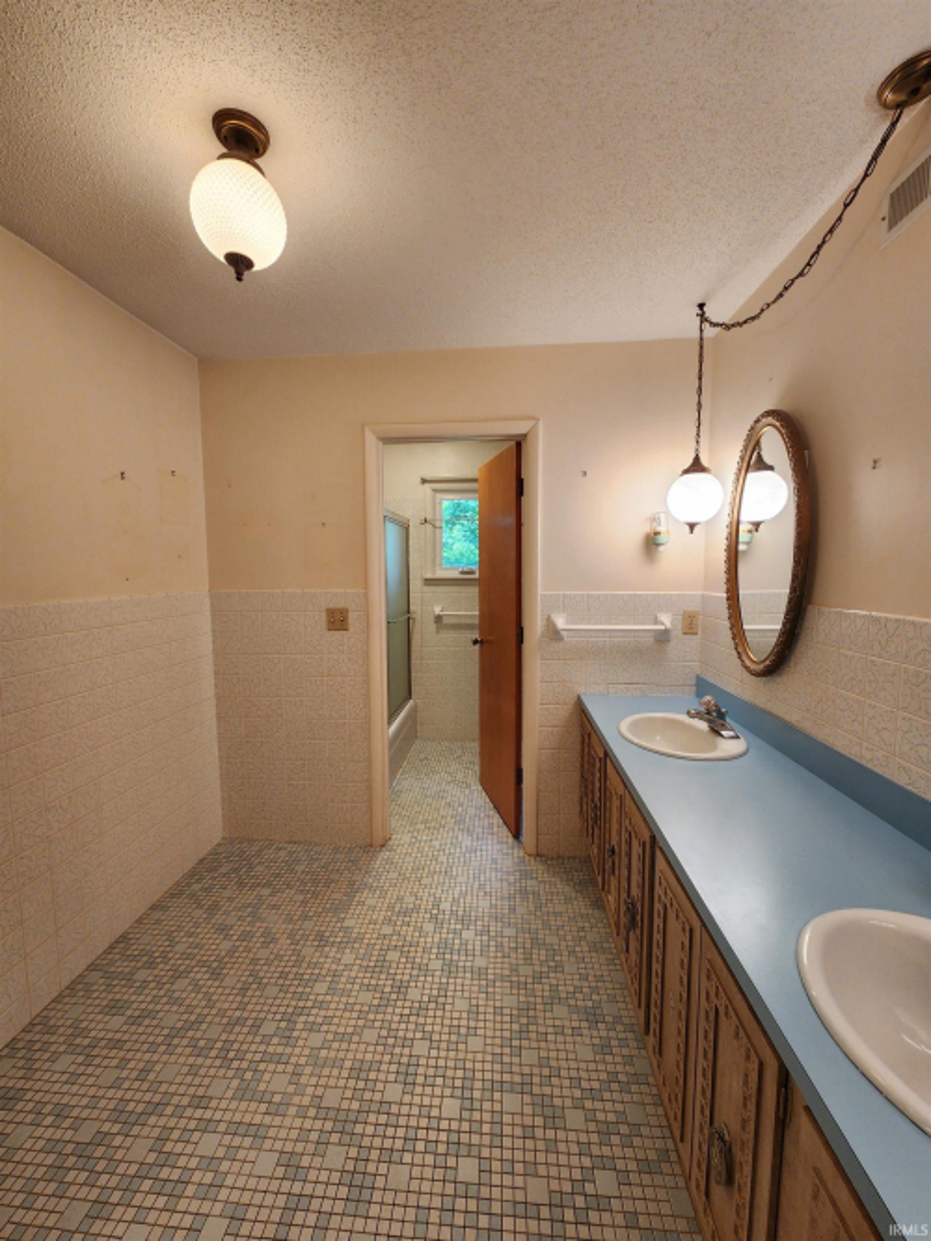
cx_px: 466
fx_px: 466
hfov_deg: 89.9
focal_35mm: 13
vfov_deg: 106.2
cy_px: 620
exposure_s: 1/60
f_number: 2.2
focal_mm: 2.2
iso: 160
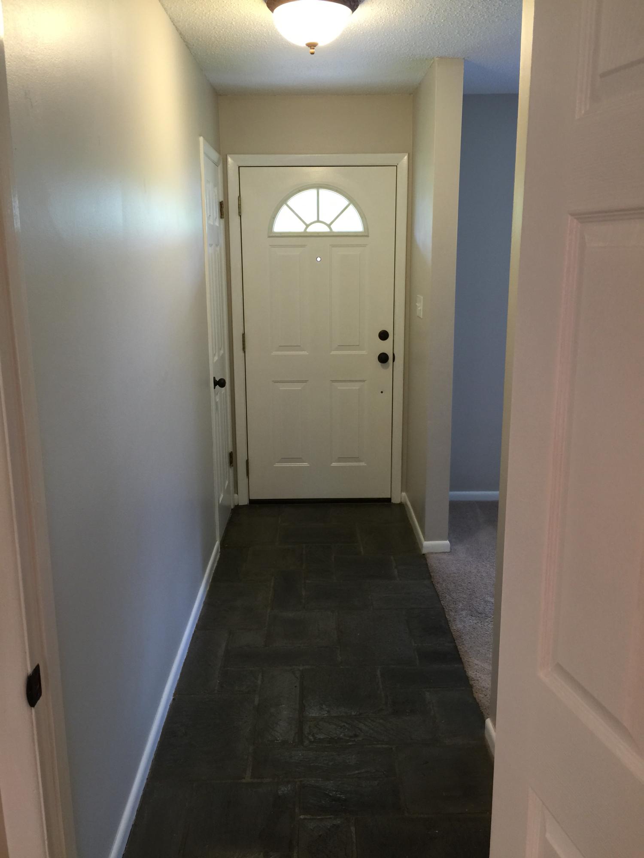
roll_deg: -0.5
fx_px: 719
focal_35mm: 29
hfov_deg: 48.2
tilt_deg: -11.7
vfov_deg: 61.7
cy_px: 429
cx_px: 322
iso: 64
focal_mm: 4.15
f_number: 2.2
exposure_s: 1/17
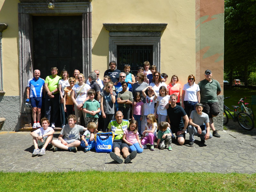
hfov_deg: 58.4
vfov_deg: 45.4
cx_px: 128
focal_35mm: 31
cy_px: 96
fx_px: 229
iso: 80
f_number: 3.2
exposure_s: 1/800
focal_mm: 5.6
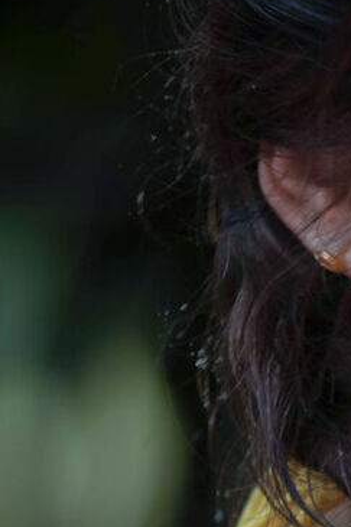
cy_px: 792
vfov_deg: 3.1
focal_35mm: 665
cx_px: 677
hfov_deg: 2.1
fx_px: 9734
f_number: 2.8
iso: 250
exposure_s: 1/250
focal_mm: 155
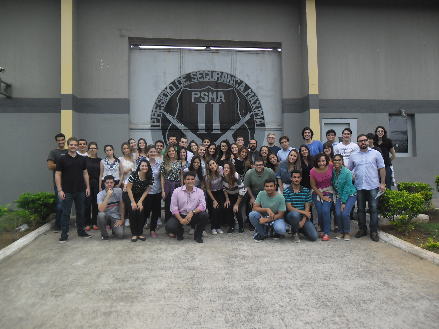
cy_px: 164
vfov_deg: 51.4
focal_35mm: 27
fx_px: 342
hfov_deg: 65.3
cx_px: 220
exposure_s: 1/133
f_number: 3.5
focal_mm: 4.9
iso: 80
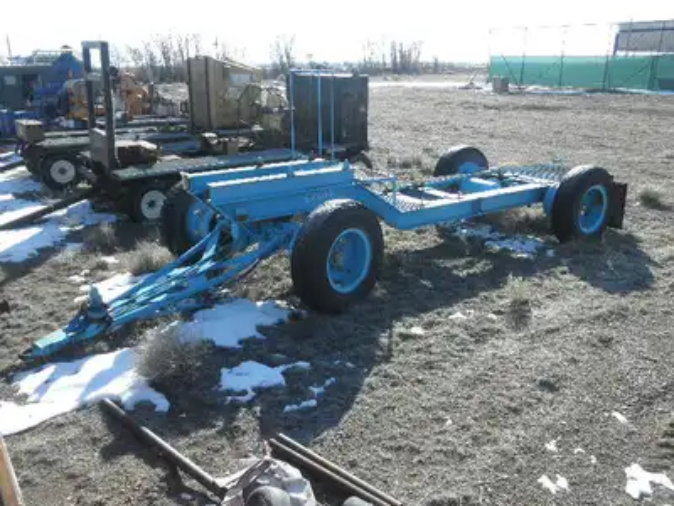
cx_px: 337
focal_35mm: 28
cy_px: 253
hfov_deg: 63.4
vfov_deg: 49.7
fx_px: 545
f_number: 3
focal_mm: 5
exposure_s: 1/400
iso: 64
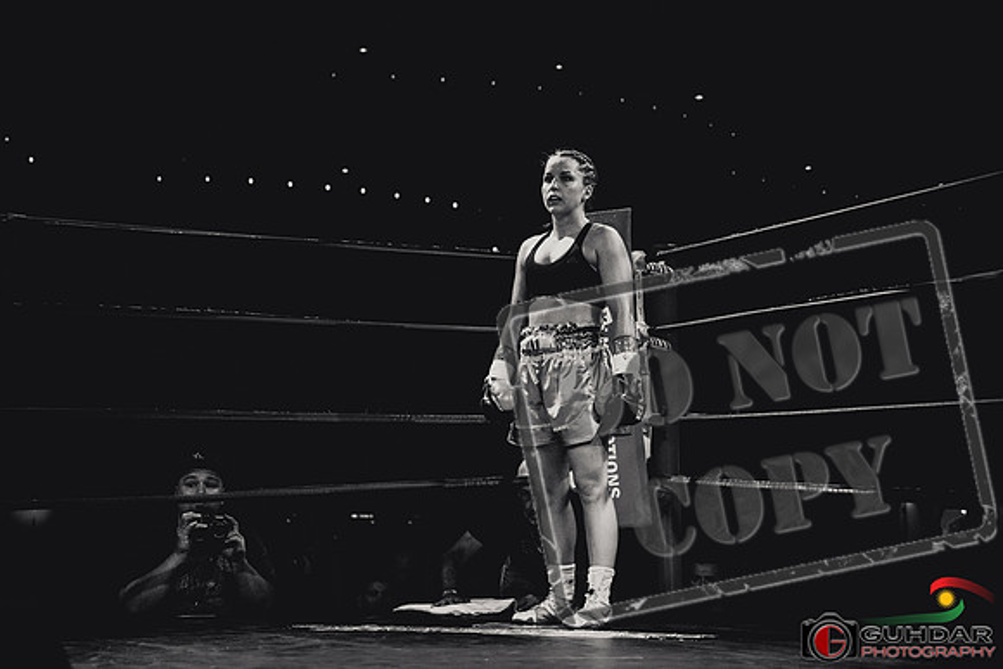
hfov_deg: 28.8
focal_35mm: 70
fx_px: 1951
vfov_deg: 19.5
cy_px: 334
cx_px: 502
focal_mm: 70
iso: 4000
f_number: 4
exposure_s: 1/1000
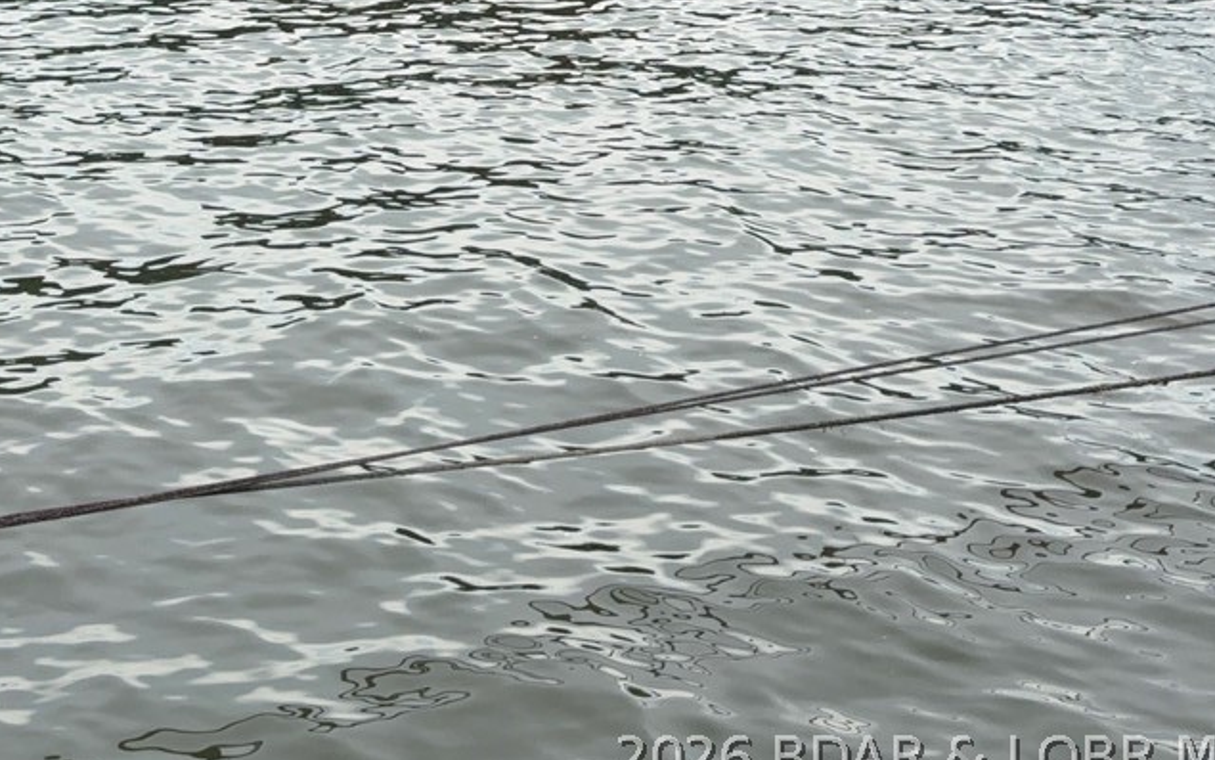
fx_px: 2715
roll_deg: +0.2
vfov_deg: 15.3
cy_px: -180
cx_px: 564
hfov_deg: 25.2
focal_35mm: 82
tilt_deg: -6.2
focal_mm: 6.76
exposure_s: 1/1681
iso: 64
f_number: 1.78
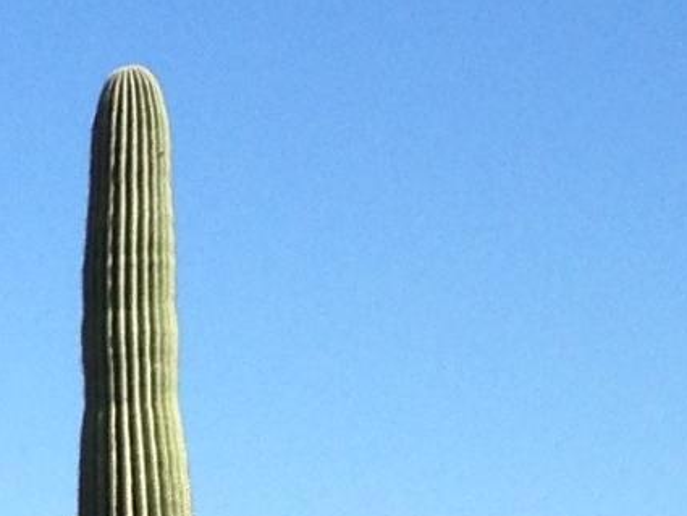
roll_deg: +0.6
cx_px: -915
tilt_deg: +0.8
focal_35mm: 233
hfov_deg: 7.9
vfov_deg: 6.3
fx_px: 4625
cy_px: 807
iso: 50
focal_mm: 4.12
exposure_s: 1/1506
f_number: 2.4
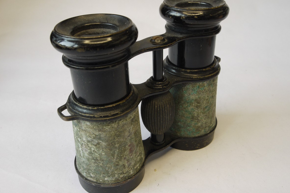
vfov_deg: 36.9
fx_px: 290
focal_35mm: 36
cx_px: 147
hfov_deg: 53.1
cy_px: 90
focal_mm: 17
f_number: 9
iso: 400
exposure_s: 1/13
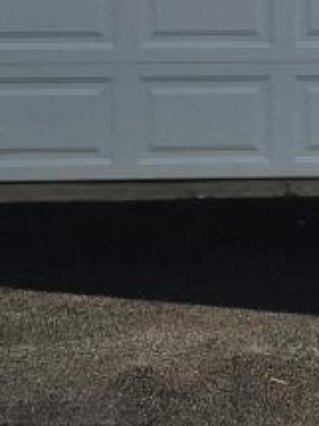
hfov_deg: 10.6
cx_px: 376
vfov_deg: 13.2
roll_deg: -0.1
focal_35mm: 138
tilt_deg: +2.1
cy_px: -295
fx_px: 1697
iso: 25
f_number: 2.2
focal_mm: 4.15
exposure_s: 1/1040
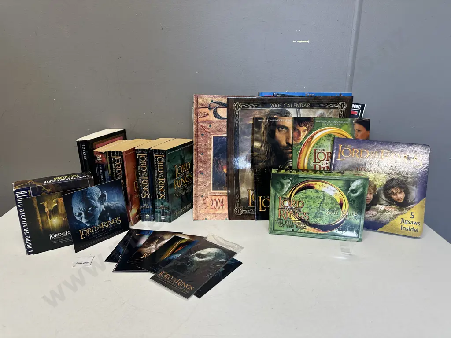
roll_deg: -0.2
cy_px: 169
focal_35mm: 24
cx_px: 226
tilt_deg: -19.0
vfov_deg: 56.8
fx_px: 313
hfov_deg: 71.6
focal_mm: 6.86
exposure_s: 1/100
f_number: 1.78
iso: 100
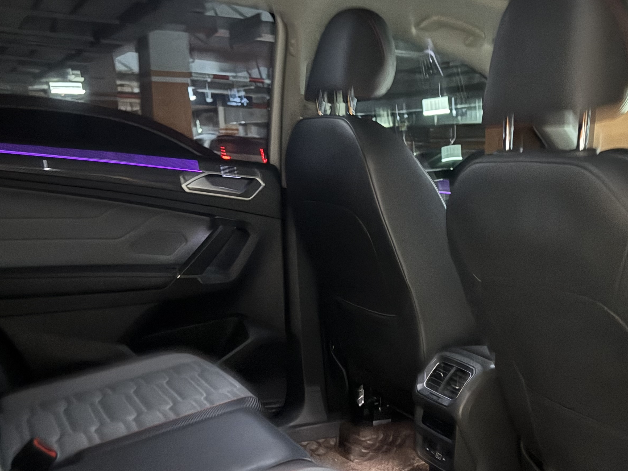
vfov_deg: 34.8
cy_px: 313
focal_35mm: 41
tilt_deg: -10.1
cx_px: 406
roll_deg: +0.0
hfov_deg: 45.2
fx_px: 744
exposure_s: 1/14
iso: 1250
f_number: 1.78
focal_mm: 6.76
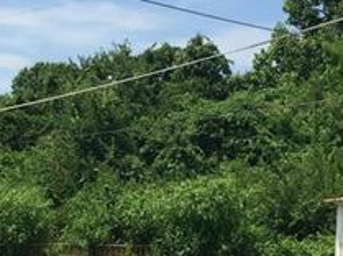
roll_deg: -3.8
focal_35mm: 89
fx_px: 880
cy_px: 212
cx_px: 72
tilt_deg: -2.7
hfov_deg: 21.8
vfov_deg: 16.4
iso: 32
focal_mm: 4.15
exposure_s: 1/2083
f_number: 2.2
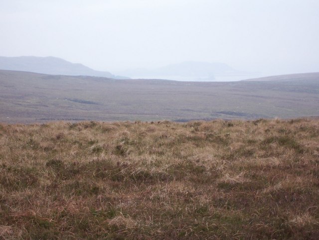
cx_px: 160
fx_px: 1613
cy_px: 120
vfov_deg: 8.5
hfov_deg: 11.3
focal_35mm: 175
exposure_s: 1/180
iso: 140
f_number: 4.9
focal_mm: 30
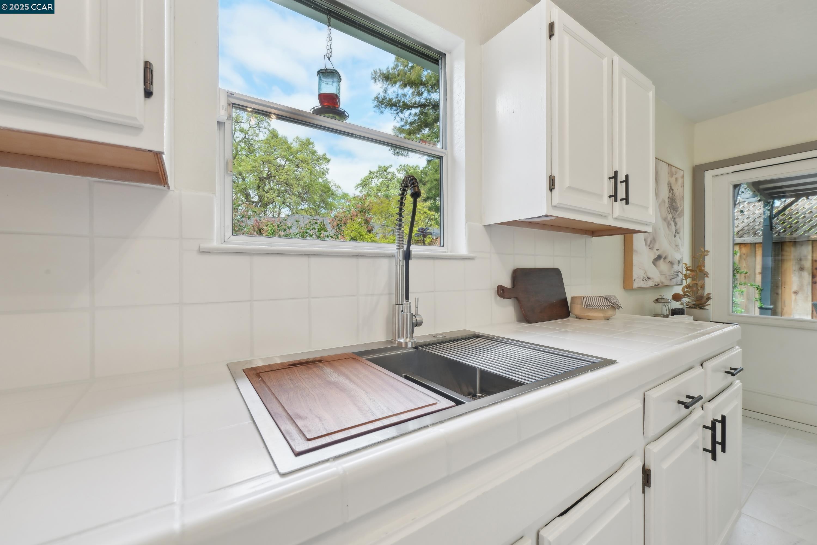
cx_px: 408
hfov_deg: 104.3
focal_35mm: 14
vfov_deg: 81.2
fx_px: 318
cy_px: 272
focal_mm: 14
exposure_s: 1/50
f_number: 8
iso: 640
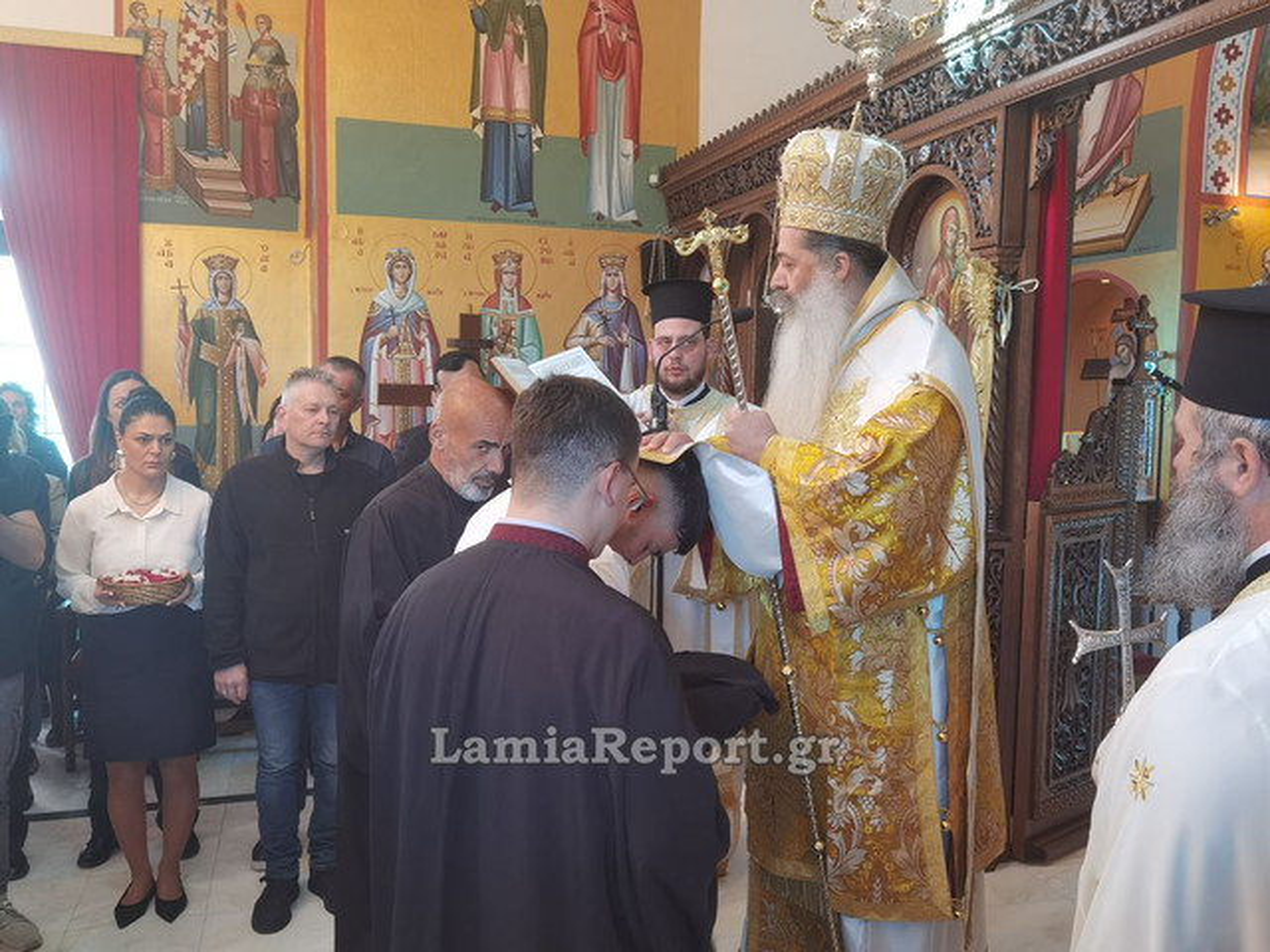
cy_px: 476
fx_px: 1101
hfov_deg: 60.0
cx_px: 635
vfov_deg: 46.8
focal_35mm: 30
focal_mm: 6.71
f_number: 1.9
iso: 160
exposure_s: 1/100
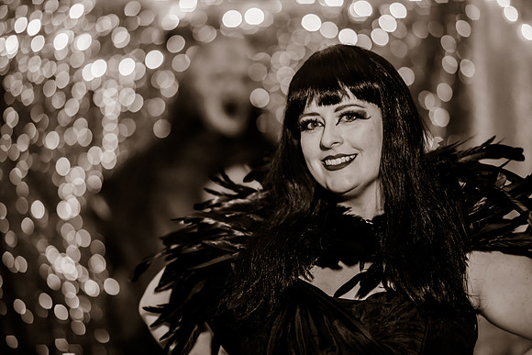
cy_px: 175
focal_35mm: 106
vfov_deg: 12.9
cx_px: 262
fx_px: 1573
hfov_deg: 19.2
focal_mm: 105
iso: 2500
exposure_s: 1/125
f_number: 2
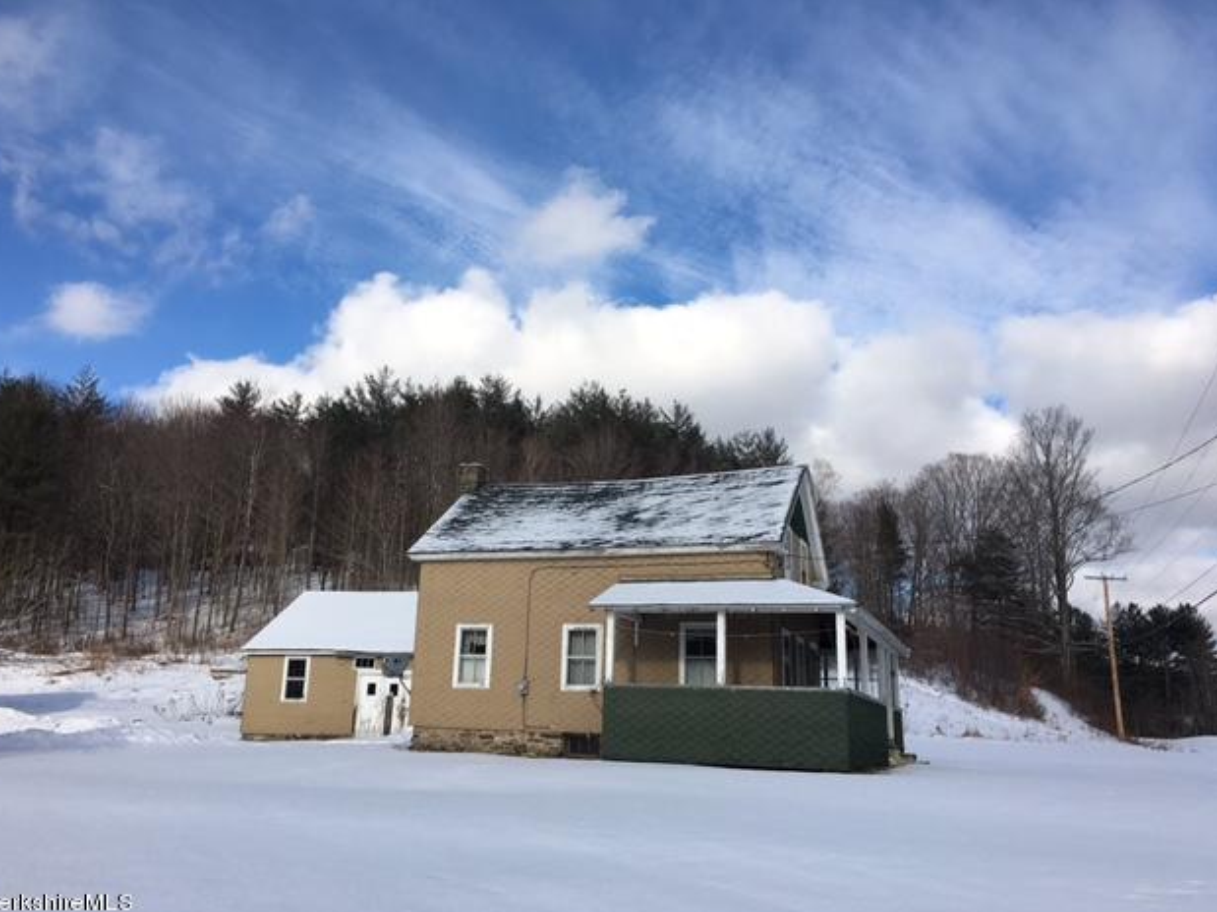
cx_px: 600
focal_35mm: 30
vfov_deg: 46.8
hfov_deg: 60.0
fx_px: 1055
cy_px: 470
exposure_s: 1/2079
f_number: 2.2
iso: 25
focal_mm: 4.15
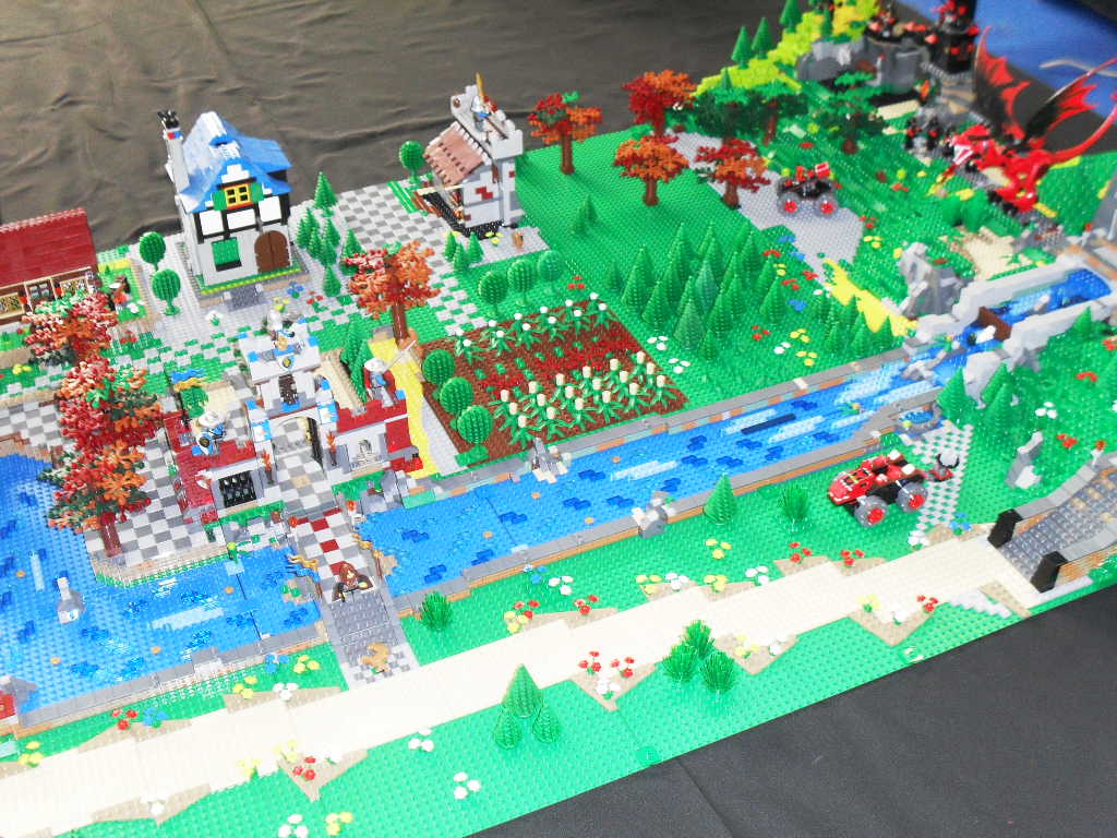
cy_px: 419
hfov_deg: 44.8
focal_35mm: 42
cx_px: 558
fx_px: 1355
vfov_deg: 34.3
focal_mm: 7.5
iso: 200
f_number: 3.6
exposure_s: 1/45
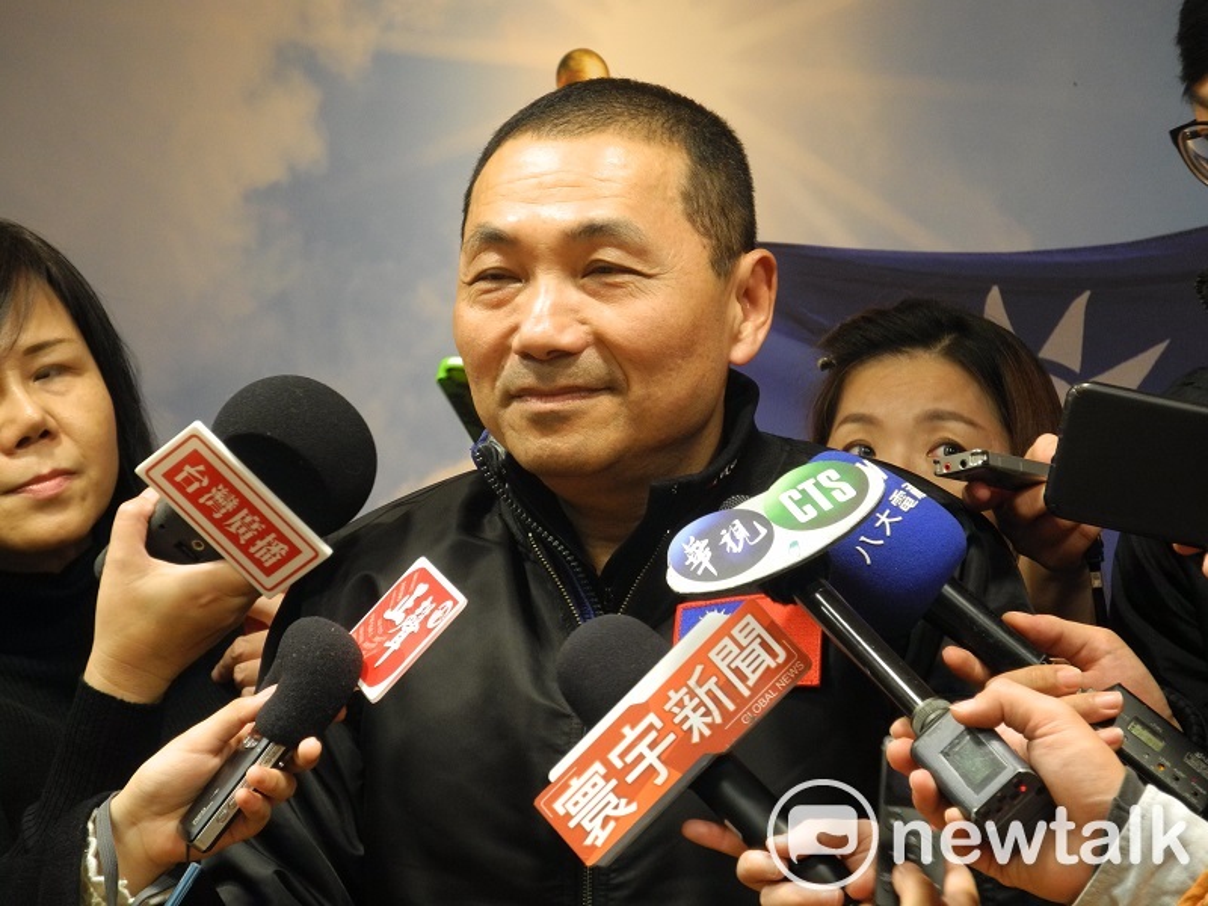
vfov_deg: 11.0
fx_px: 4711
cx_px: 604
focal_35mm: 135
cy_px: 453
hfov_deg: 14.6
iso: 400
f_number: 5
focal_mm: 28.9
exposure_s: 1/25
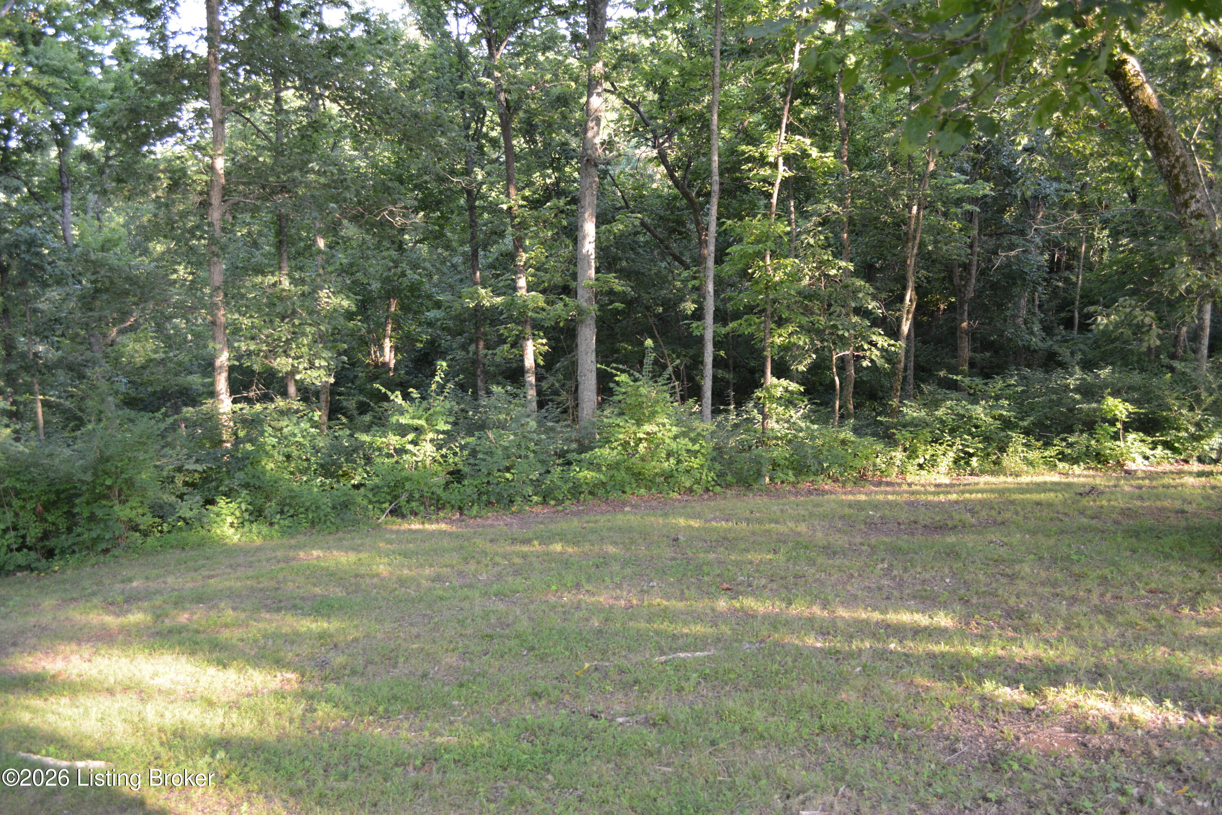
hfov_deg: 57.2
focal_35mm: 33
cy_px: 408
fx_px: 1120
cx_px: 611
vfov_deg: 40.0
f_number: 5
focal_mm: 22
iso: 400
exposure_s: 1/100
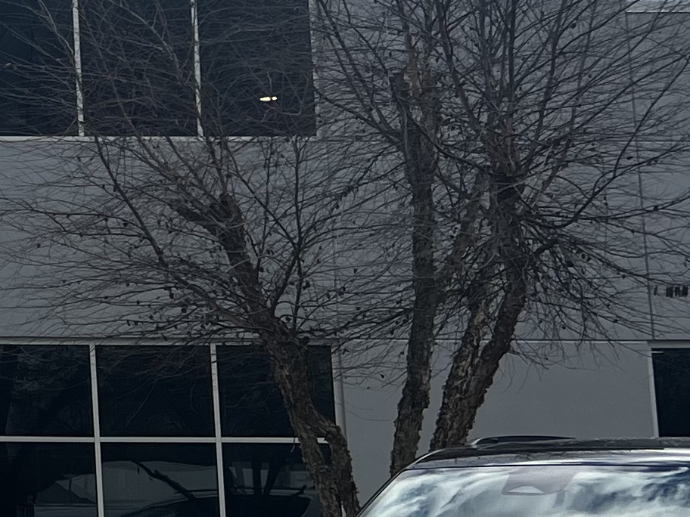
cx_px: -710
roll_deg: -0.1
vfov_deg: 12.9
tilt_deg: +8.8
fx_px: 2292
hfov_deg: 14.2
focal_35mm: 115
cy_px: 151
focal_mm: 5.7
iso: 50
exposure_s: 1/2994
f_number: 1.5
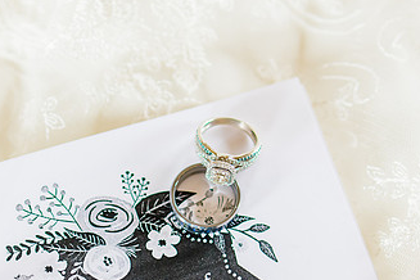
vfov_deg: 14.6
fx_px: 1085
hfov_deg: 21.9
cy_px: 246
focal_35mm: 93
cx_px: 161
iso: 800
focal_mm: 35
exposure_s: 1/100
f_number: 2.2
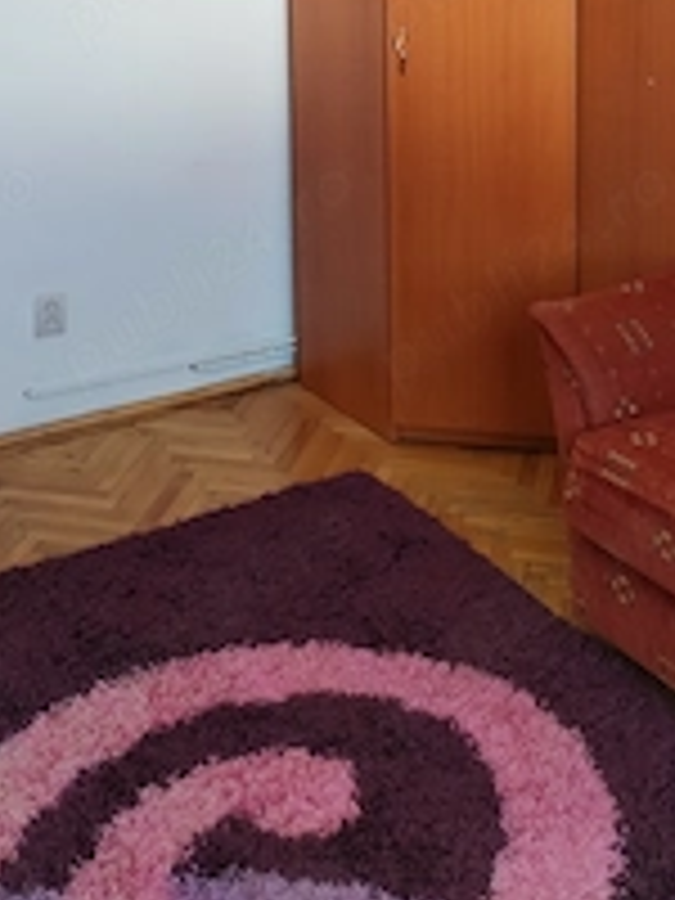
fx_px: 1352
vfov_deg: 33.7
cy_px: 4
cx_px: 364
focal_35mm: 52
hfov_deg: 28.0
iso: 410
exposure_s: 1/50
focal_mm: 4.75
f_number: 1.8
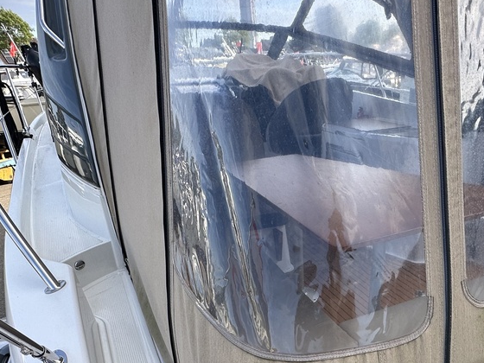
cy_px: 322
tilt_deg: -31.3
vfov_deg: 43.1
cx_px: 310
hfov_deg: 59.0
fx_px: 419
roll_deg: +2.0
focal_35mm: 30
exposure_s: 1/506
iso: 40
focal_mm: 2.22
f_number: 2.2
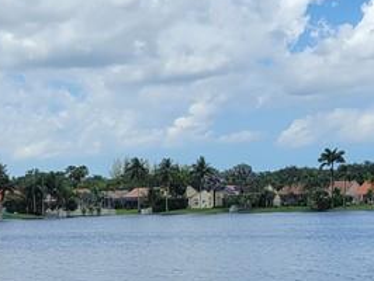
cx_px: 48
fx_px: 1081
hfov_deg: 19.3
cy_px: 299
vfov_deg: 14.5
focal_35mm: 100
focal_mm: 5.4
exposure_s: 1/2835
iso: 40
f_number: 1.8
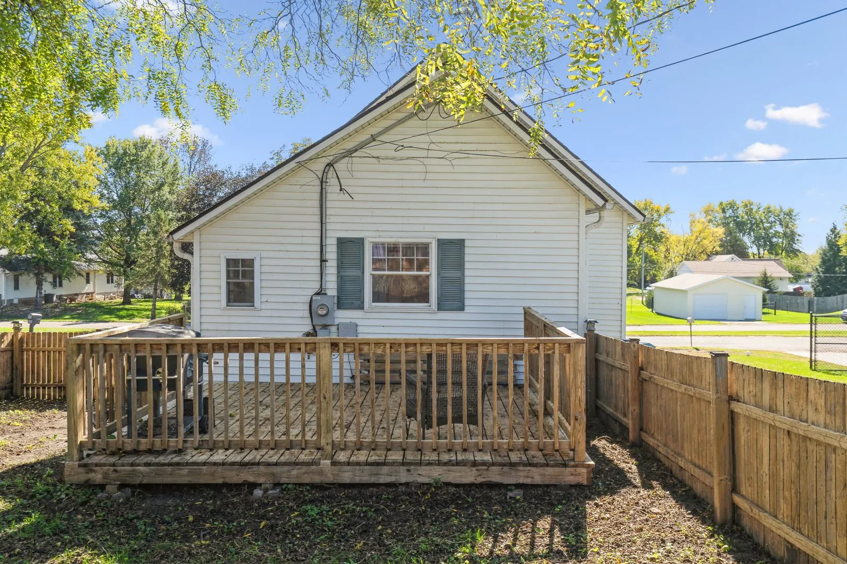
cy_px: 282
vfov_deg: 43.6
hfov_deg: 61.9
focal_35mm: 30
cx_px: 424
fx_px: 706
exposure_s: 1/100
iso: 80
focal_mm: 30
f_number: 7.1
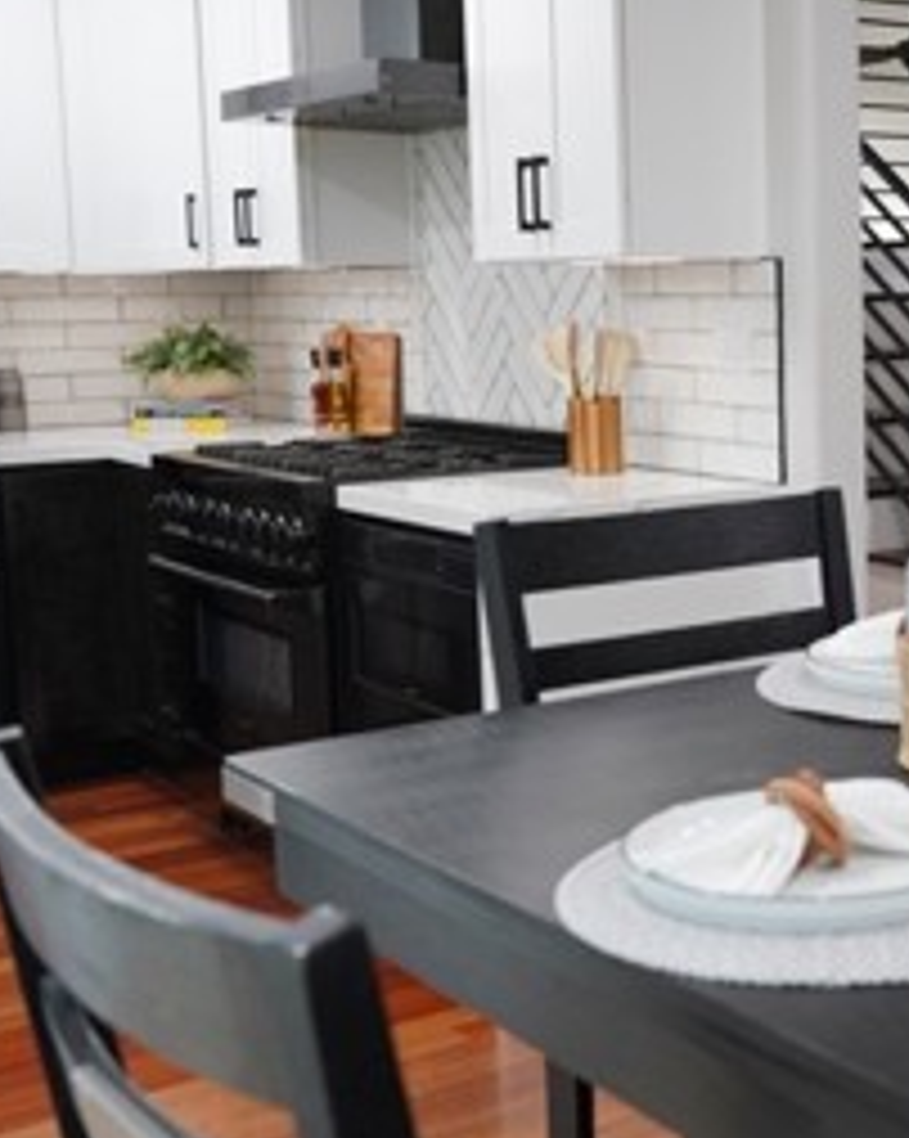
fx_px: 1919
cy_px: 479
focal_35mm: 57
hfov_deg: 25.0
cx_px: 976
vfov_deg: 33.0
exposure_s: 1/160
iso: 1600
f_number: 4
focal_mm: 24
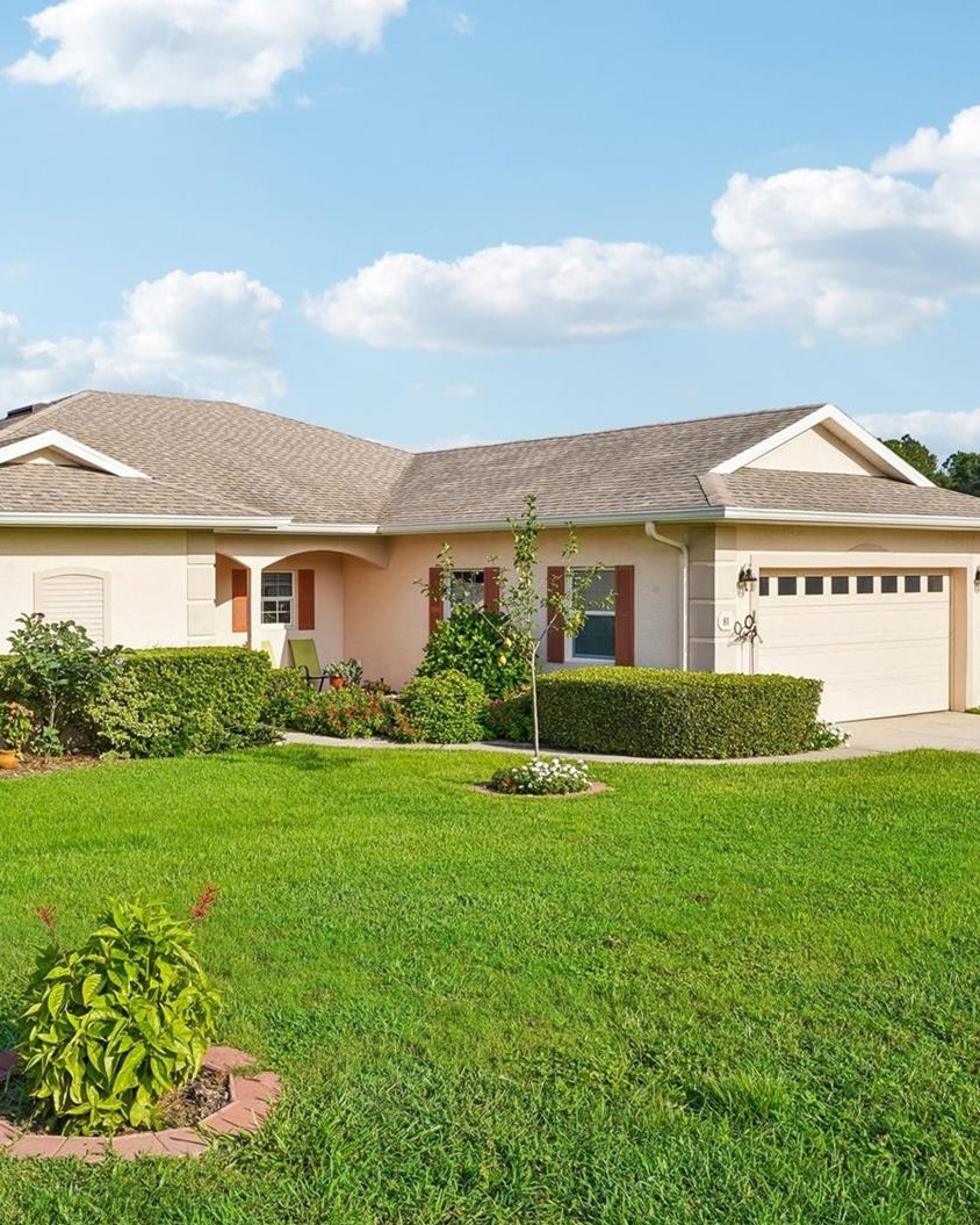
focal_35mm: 37
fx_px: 1341
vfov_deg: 49.1
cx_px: 345
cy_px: 607
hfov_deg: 39.8
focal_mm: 26
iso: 100
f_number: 20
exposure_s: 1/40
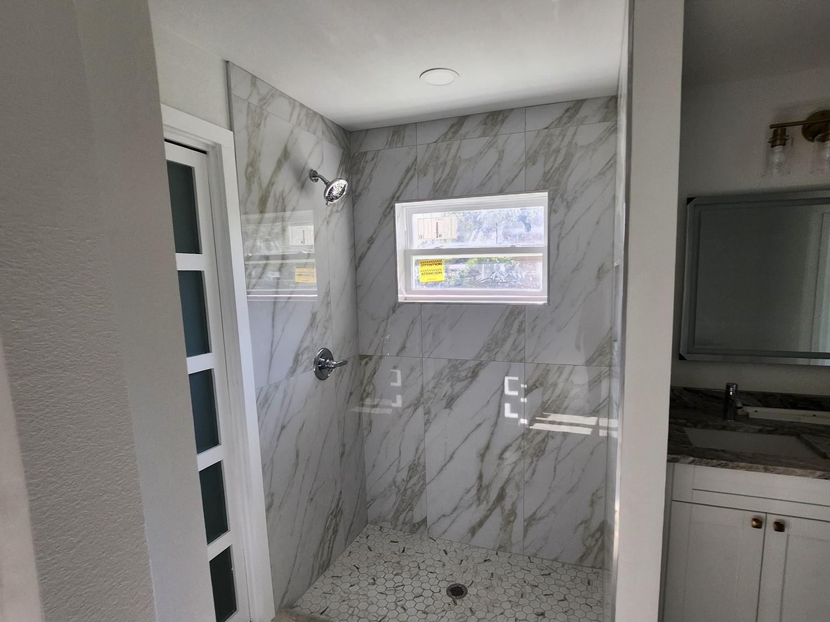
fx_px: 336
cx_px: 445
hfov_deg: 101.9
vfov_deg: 85.5
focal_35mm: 14
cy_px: 334
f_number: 2.2
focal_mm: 1.7
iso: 64
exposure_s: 1/120
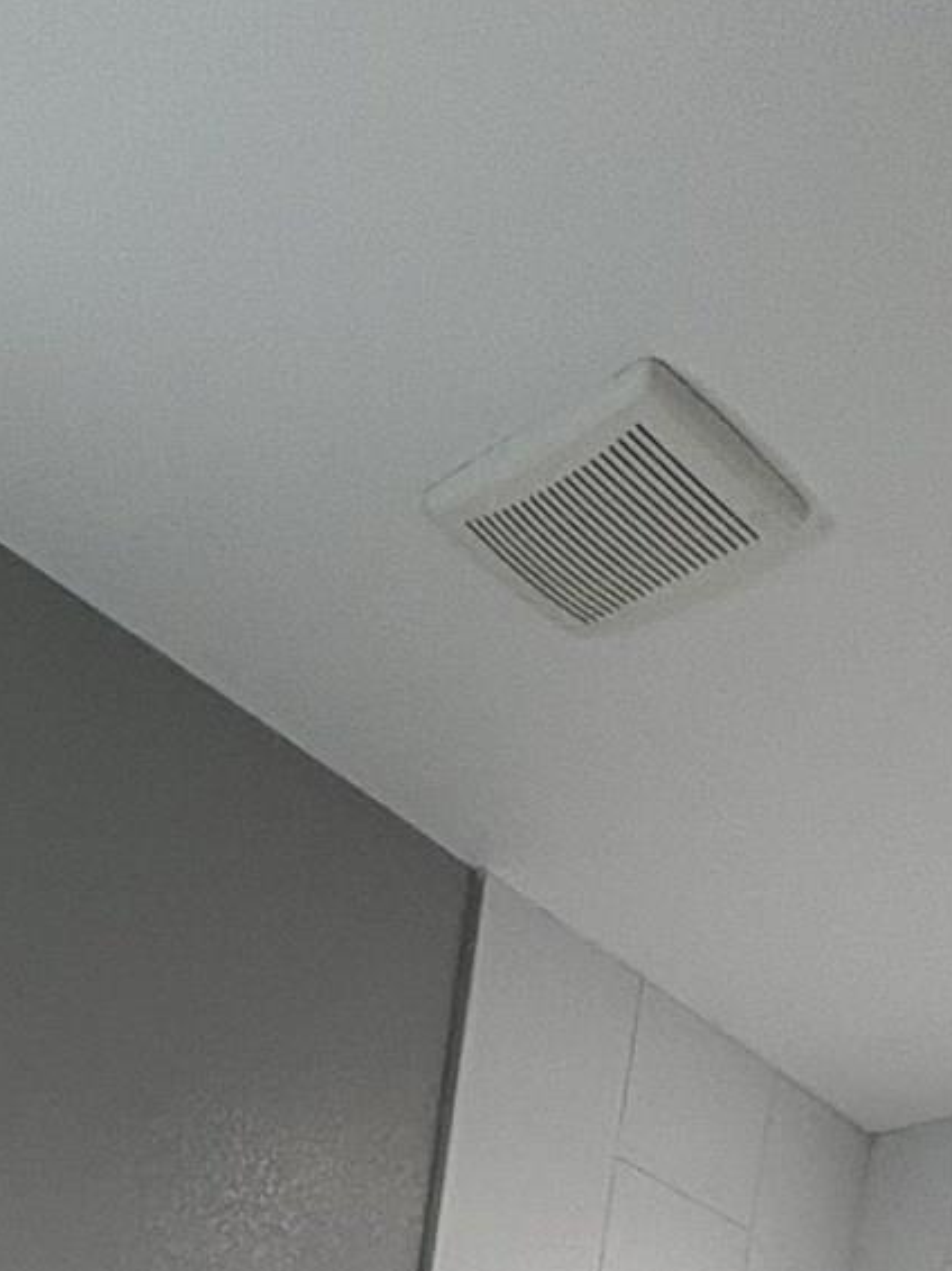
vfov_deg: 21.8
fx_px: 2092
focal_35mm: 57
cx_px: 99
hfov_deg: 24.9
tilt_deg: -7.1
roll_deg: -7.1
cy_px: 2275
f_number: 2.2
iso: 125
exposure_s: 1/120
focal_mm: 2.22
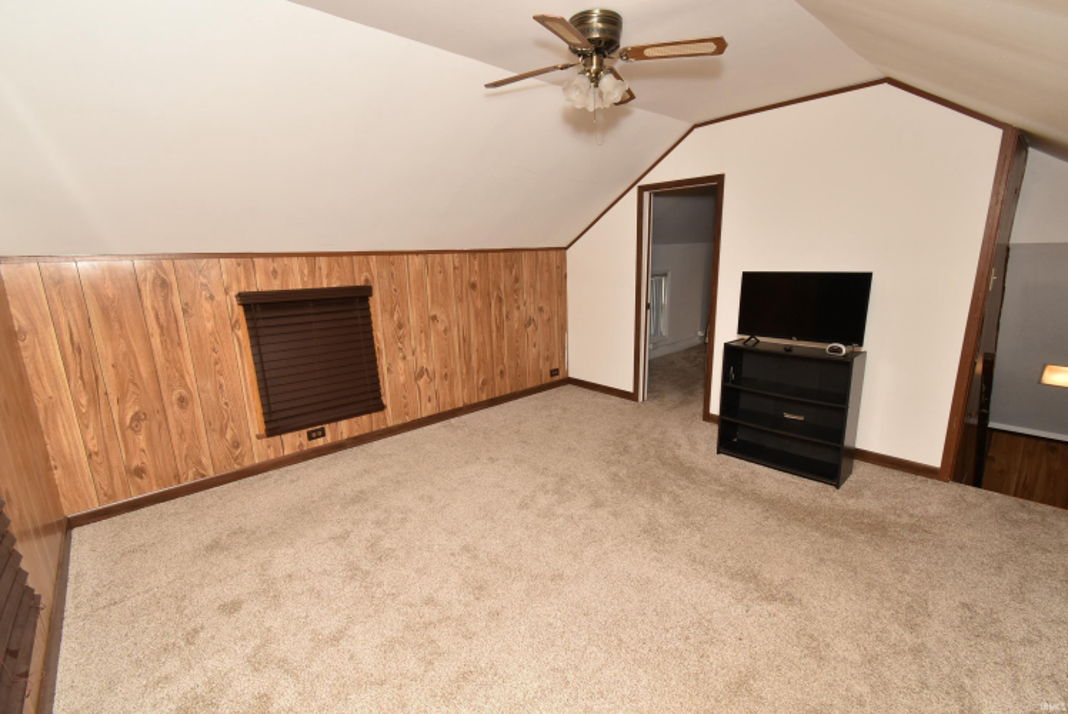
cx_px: 534
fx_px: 445
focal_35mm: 15
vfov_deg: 77.4
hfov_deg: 100.3
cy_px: 357
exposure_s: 1/80
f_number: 9
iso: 400
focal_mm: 10
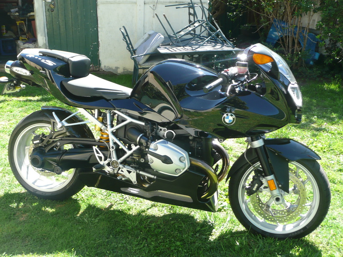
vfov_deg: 33.6
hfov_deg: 43.9
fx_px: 426
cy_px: 128
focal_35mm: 43
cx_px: 172
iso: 100
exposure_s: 1/125
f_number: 4
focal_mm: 7
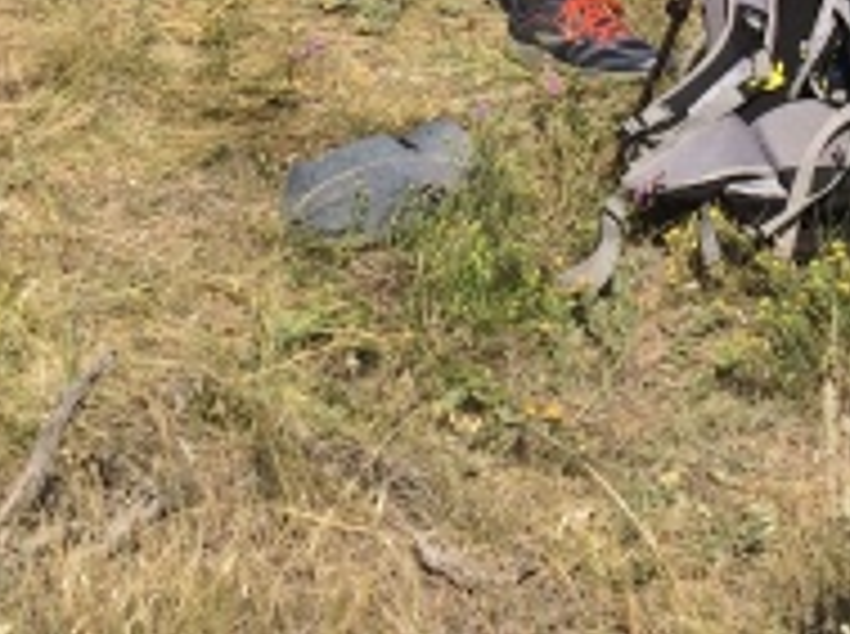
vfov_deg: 10.8
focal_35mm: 123
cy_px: -710
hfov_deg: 16.0
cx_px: 432
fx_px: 3015
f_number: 2.2
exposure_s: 1/1866
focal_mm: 4.15
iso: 32
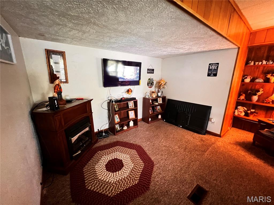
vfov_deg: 89.9
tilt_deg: -14.8
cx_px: 137
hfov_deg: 106.2
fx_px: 103
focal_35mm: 13
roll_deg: -0.8
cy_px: 102
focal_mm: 1.57
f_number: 1.8
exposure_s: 1/15
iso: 1000
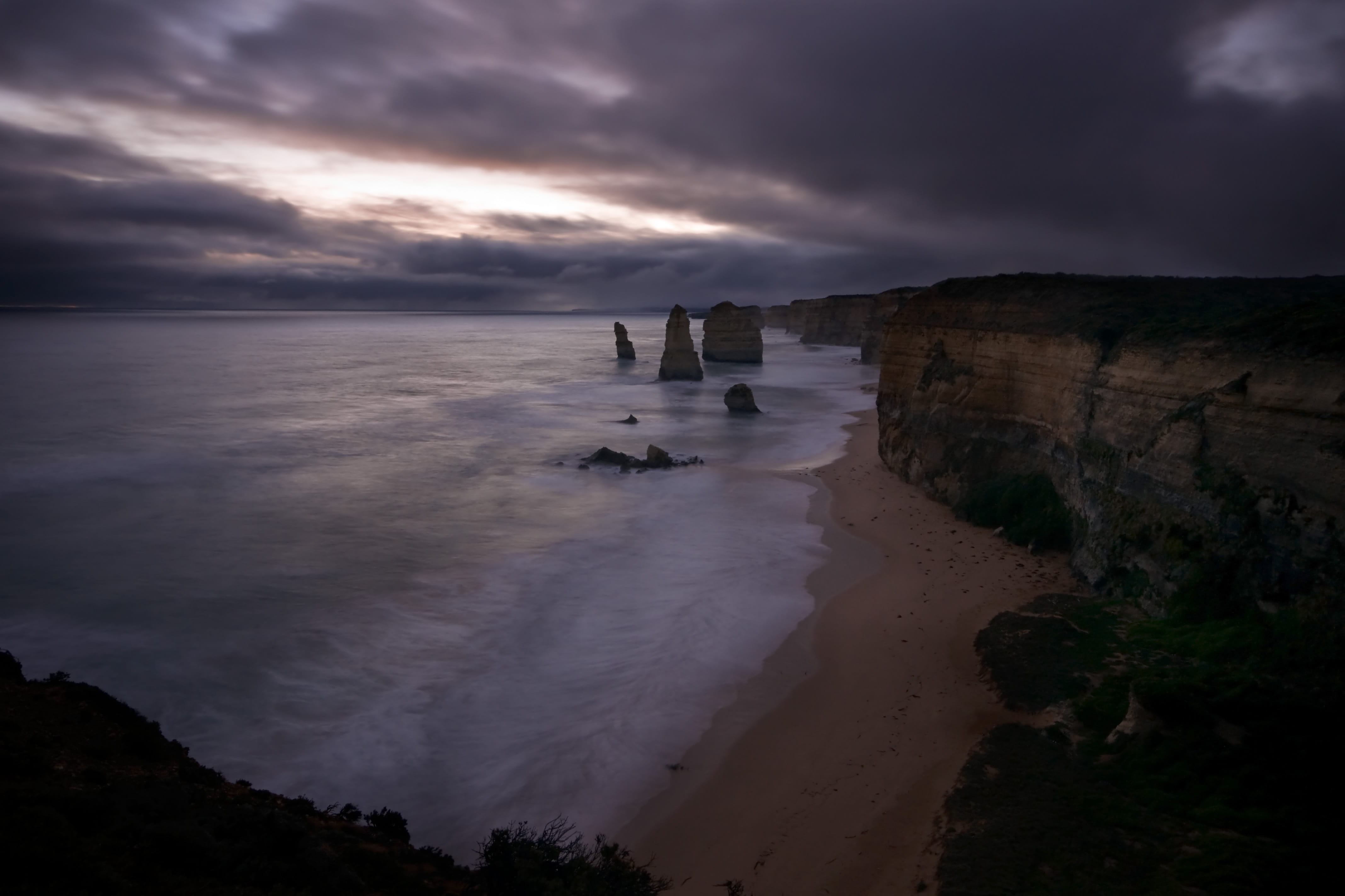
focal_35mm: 22
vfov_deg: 56.1
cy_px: 448
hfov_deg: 77.3
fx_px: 841
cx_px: 672
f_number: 9.5
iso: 125
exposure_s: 8
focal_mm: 15
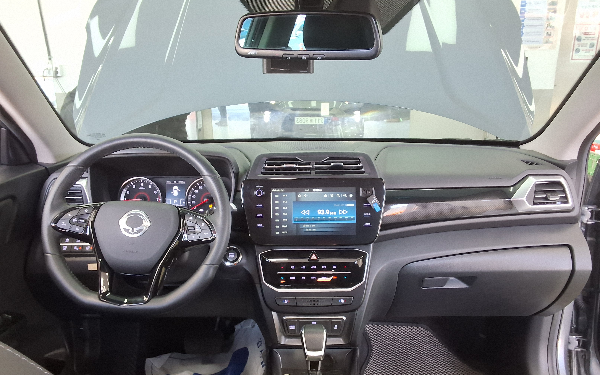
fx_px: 491
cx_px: 297
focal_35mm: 30
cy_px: 219
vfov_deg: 41.7
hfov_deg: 62.9
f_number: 1.9
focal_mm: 2.91
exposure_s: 1/40
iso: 100
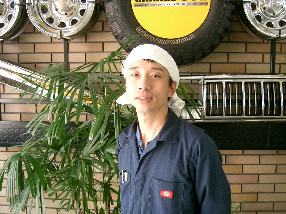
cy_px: 107
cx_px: 143
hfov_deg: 47.9
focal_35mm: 39
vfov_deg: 36.8
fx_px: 322
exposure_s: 1/60
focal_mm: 8
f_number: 2.8
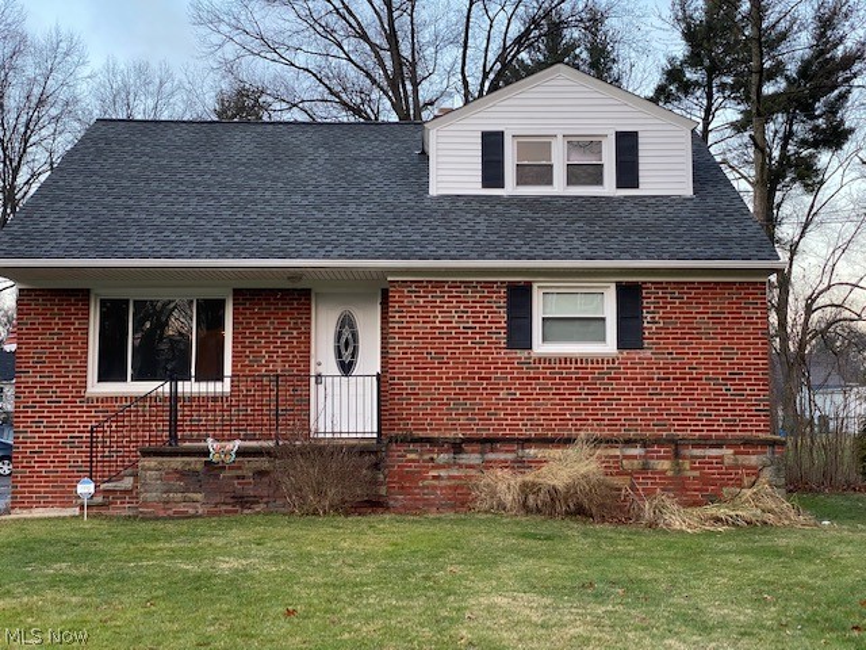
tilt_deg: +5.7
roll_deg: -0.1
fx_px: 1301
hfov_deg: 36.8
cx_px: 433
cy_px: 325
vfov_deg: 28.0
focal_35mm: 52
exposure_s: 1/122
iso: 40
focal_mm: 6
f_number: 2
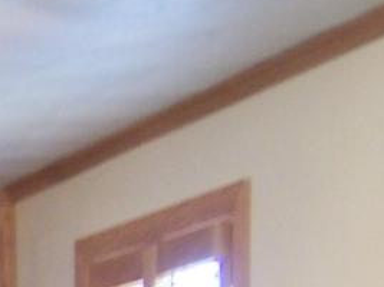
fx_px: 2018
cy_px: 656
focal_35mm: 182
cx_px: -439
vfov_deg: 7.7
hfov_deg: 9.9
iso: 140
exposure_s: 1/8
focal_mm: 6.3
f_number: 2.8
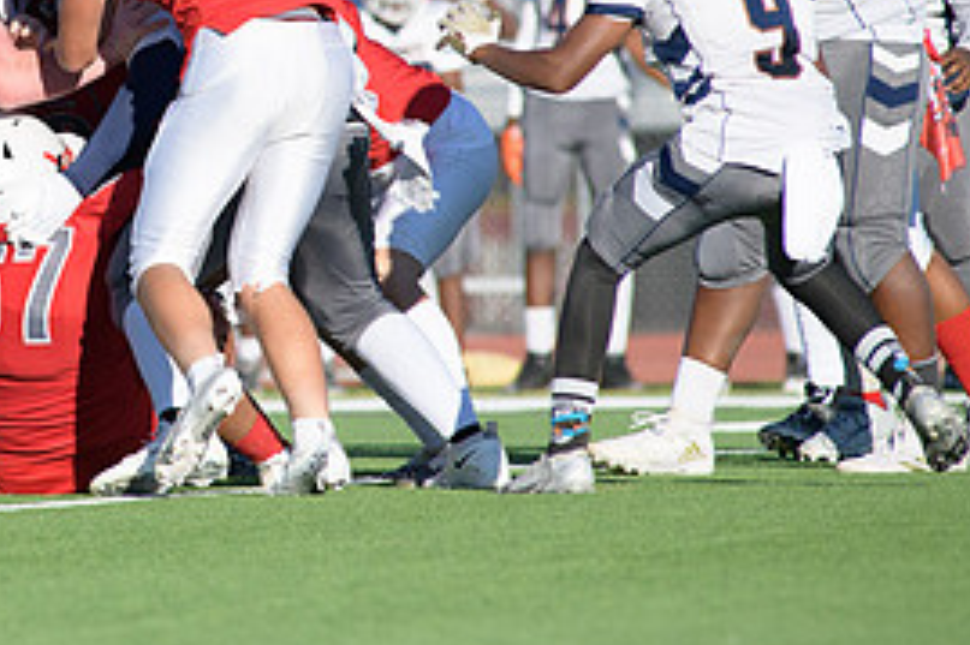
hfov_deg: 3.2
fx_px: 17449
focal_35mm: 648
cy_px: 124
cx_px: 14
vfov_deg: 2.1
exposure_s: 1/8000
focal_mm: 300
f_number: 5
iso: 1000
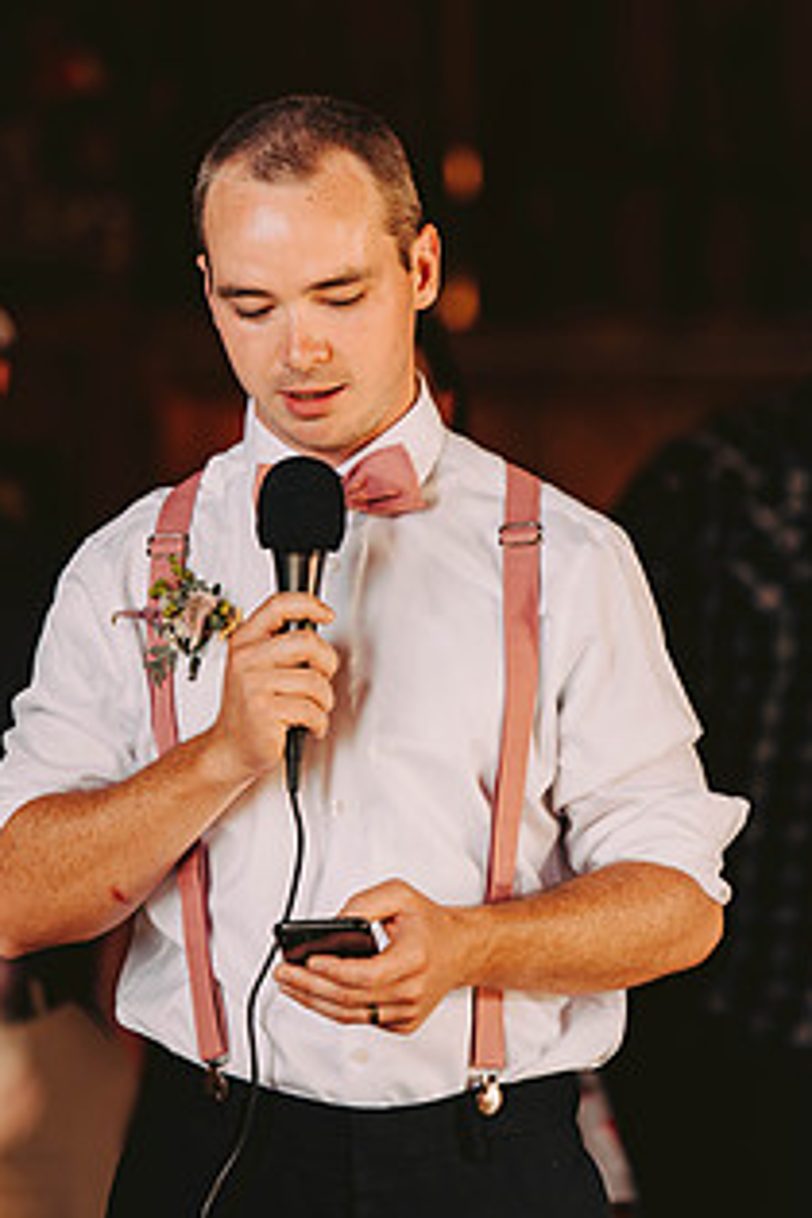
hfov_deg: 5.8
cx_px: 298
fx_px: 7984
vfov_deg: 8.7
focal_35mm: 236
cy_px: 495
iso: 320
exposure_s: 1/80
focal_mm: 165
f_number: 2.8
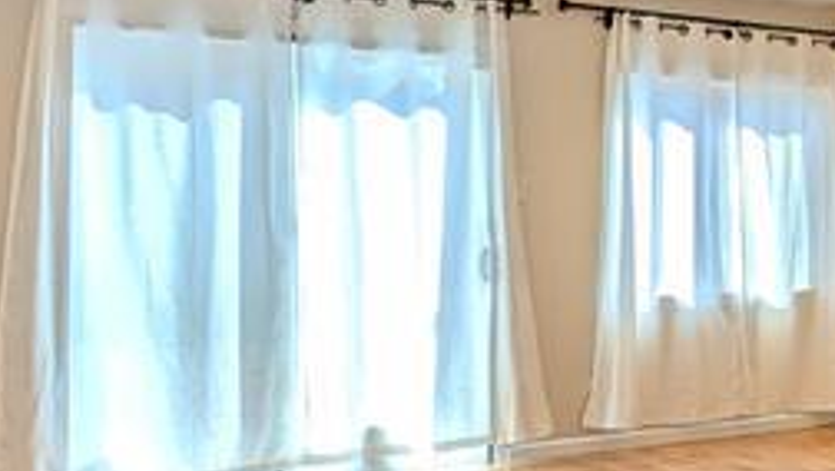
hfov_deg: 35.6
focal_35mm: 53
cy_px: 179
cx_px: 822
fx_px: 1174
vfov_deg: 22.6
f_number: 1.7
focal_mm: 2.02
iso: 53
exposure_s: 1/128
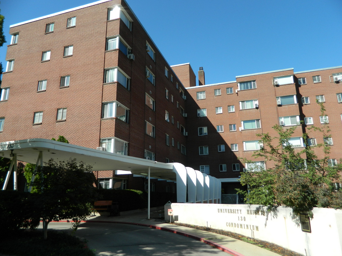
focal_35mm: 25
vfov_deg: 54.9
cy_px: 128
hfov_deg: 69.4
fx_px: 247
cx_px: 171
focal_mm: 4.5
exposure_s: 1/800
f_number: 3.1
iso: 80
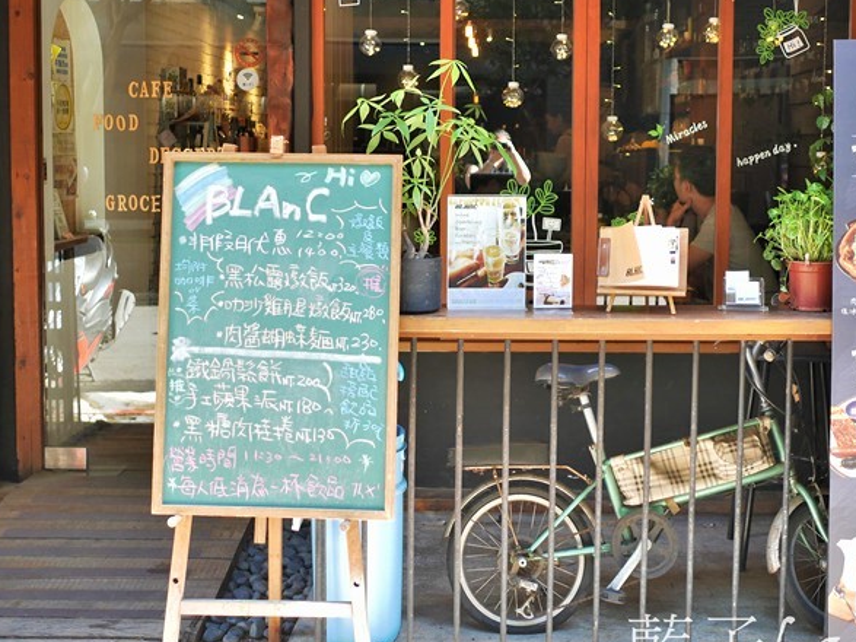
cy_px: 240
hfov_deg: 41.1
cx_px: 493
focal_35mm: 46
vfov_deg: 31.4
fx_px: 1137
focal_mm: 15
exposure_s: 1/125
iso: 200
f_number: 1.8
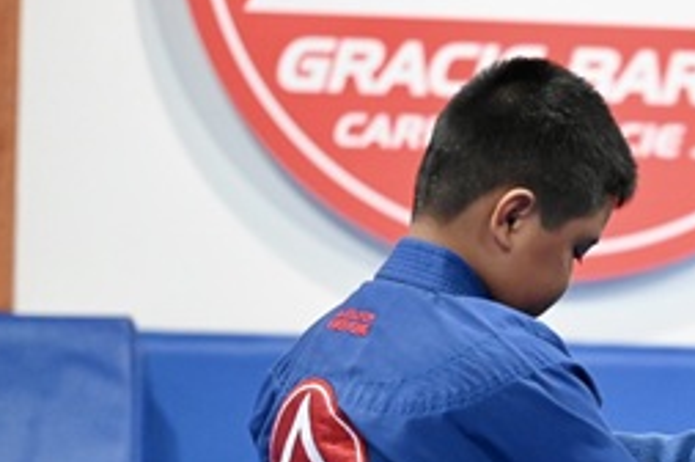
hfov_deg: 7.5
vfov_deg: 5.0
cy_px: 478
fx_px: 5264
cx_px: 788
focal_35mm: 273
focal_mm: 115
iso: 10000
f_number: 2.8
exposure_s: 1/500
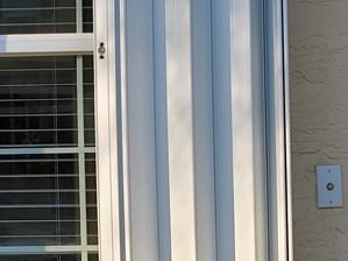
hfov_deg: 20.8
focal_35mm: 89
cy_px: 91
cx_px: -47
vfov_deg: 16.6
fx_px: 894
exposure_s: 1/474
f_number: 2.4
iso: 50
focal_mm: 4.3
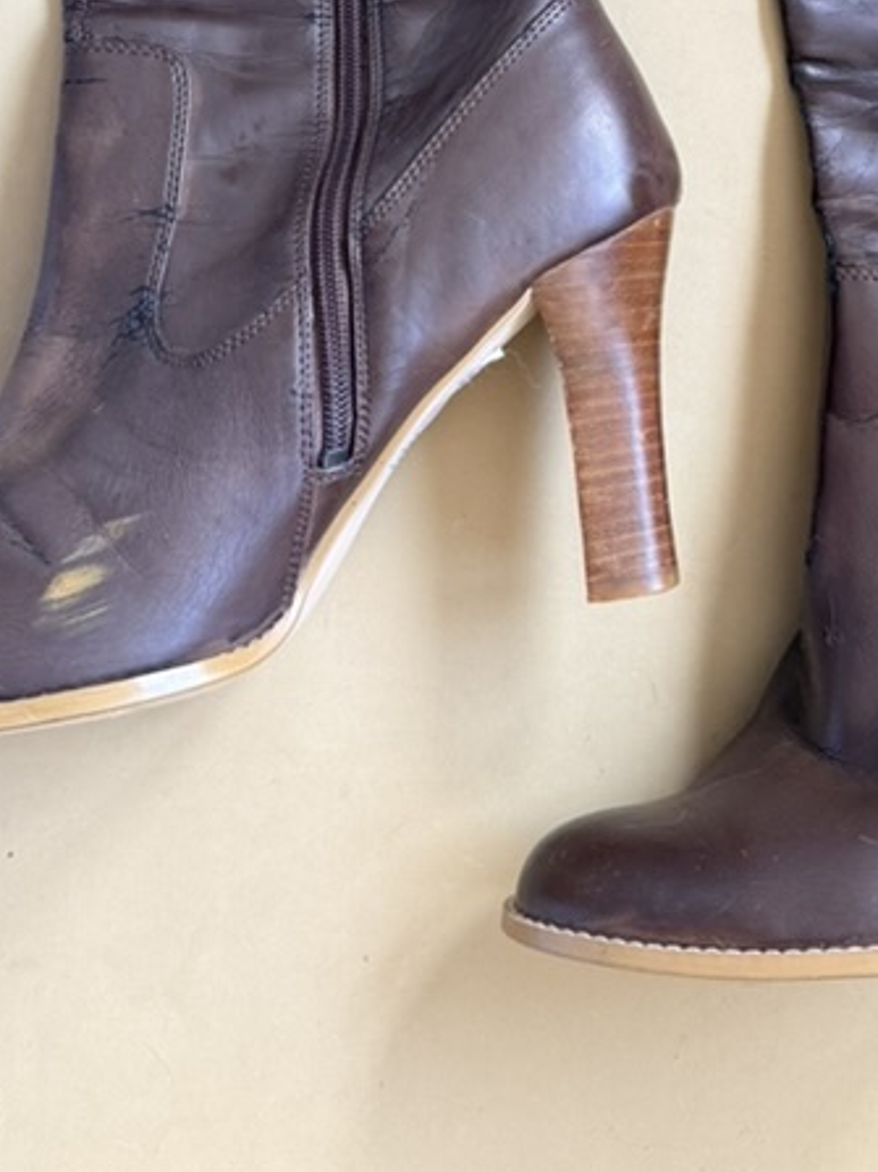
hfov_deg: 26.5
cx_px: 548
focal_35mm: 55
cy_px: 31
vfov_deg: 32.5
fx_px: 1861
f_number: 1.78
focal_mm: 6.76
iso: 200
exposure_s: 1/121
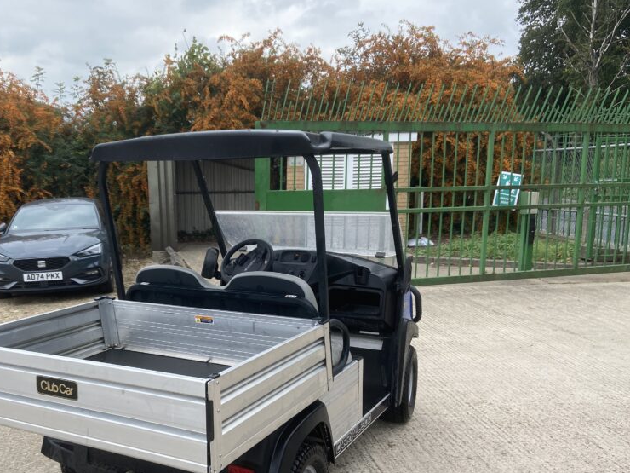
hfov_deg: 50.4
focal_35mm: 36
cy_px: 298
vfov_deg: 39.4
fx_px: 655
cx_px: 208
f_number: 1.8
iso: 32
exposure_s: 1/778
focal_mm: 4.25
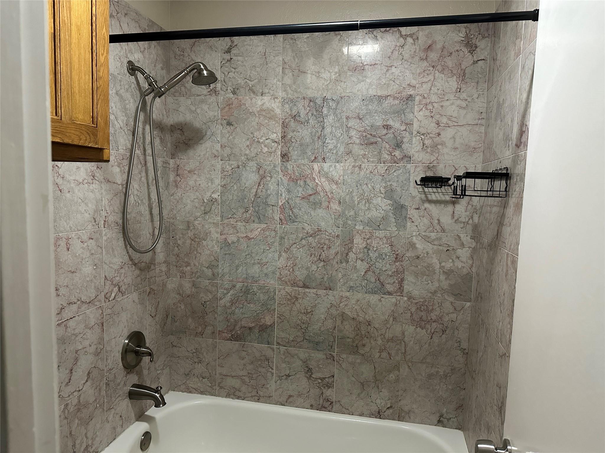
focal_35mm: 24
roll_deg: -1.5
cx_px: 302
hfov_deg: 71.6
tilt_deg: -5.7
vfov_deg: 56.8
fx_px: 419
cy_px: 226
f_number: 1.78
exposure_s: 1/60
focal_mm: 6.86
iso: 640
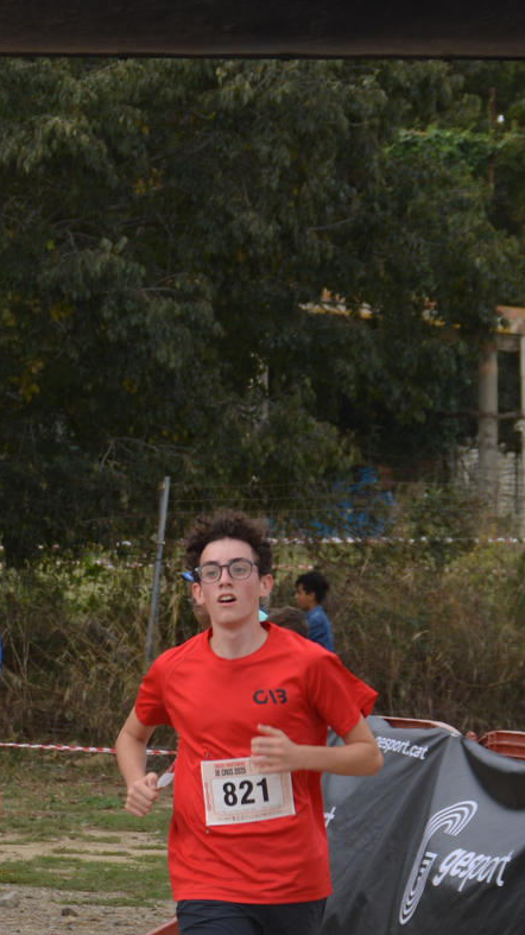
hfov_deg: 4.5
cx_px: -41
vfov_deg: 8.0
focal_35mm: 270
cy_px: 519
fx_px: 6690
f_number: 7.1
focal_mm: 66
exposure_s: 1/200
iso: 100
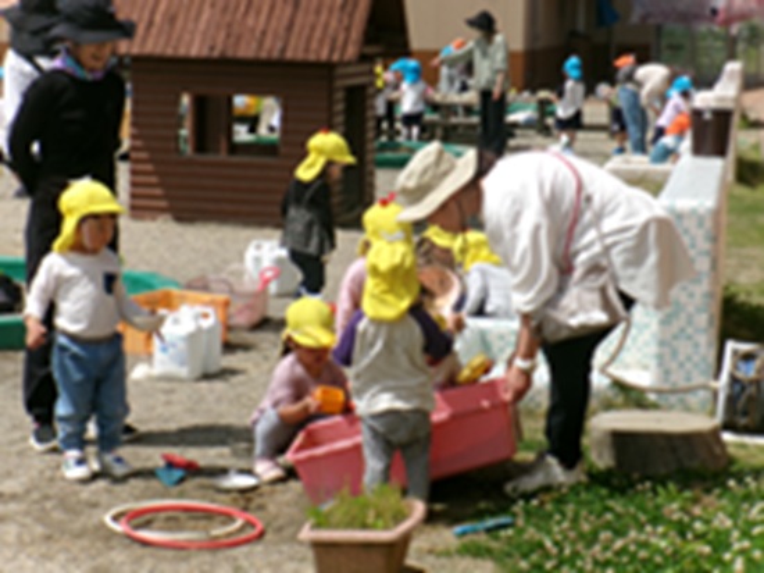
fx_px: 2537
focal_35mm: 115
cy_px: 286
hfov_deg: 17.1
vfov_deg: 12.9
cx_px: 382
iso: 100
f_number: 16.5
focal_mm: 20.6
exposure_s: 1/140
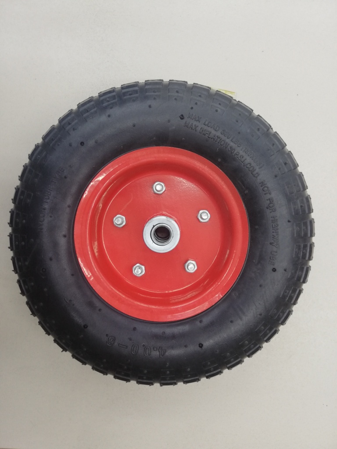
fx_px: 337
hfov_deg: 53.1
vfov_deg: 67.3
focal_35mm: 26
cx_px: 168
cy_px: 224
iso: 160
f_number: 2.2
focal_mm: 3.81
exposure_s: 1/33.3
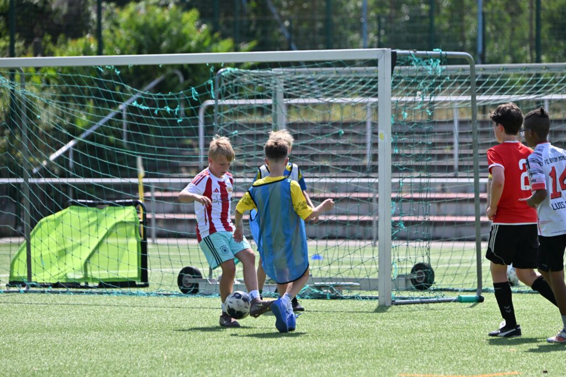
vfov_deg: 4.9
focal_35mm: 280
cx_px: 283
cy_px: 188
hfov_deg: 7.4
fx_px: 4403
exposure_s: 1/1600
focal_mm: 280
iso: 320
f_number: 5.6
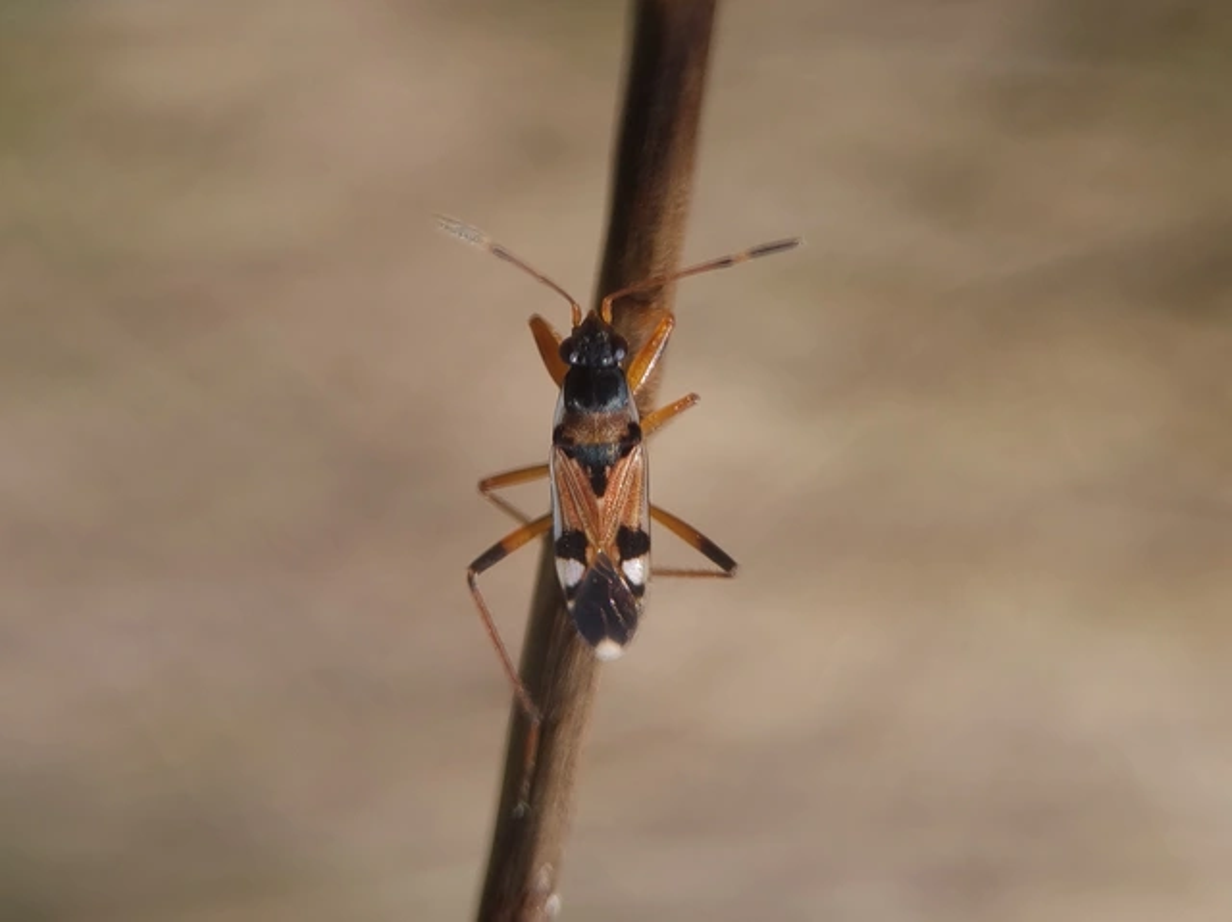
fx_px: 925
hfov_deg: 67.3
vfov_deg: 53.0
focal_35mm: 26
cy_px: 461
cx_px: 616
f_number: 1.8
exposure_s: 1/1000
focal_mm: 5.4
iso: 50
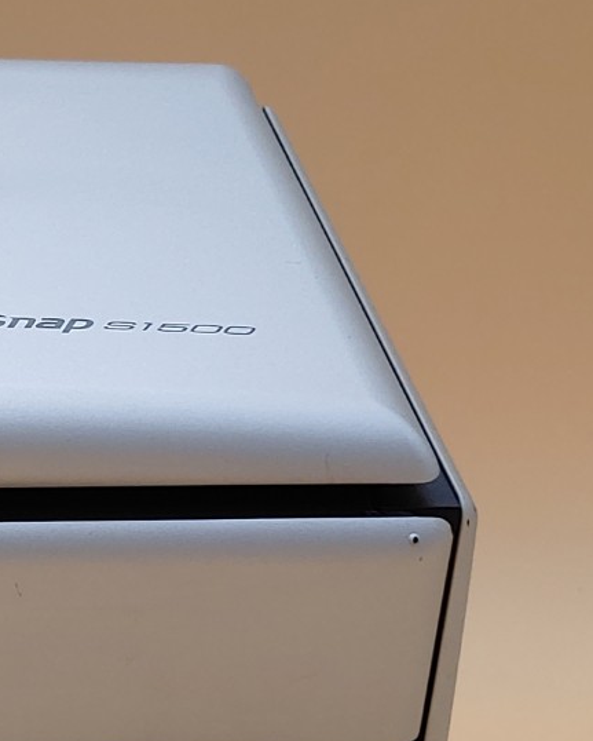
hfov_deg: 14.8
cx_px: -382
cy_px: 572
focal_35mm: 94
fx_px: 2060
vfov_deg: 20.2
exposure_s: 1/187
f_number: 1.8
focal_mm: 4.36
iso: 50
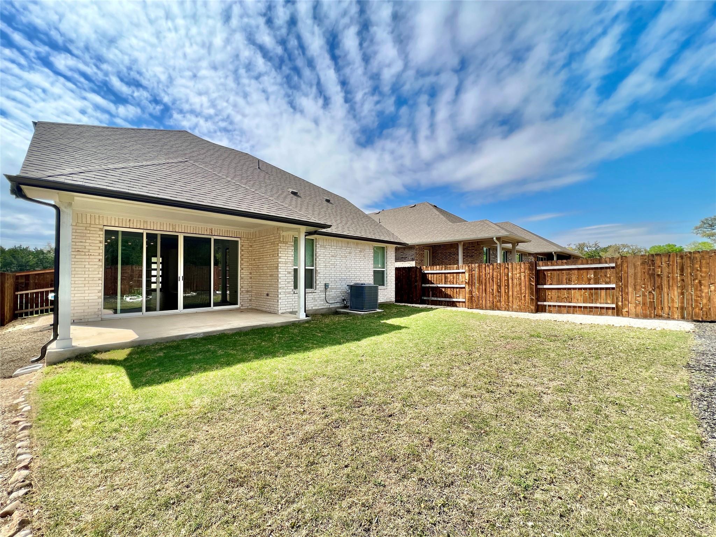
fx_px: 269
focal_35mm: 13
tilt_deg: +0.8
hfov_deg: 106.2
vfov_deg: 89.9
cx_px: 358
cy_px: 268
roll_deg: -0.5
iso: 32
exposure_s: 1/927
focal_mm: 1.57
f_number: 1.8
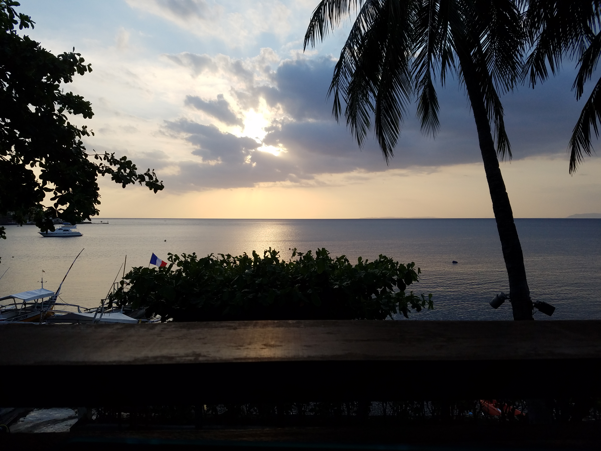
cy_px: 226
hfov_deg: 67.3
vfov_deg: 53.1
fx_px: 451
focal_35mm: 26
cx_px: 300
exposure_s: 1/1316
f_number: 1.7
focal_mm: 4.2
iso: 50
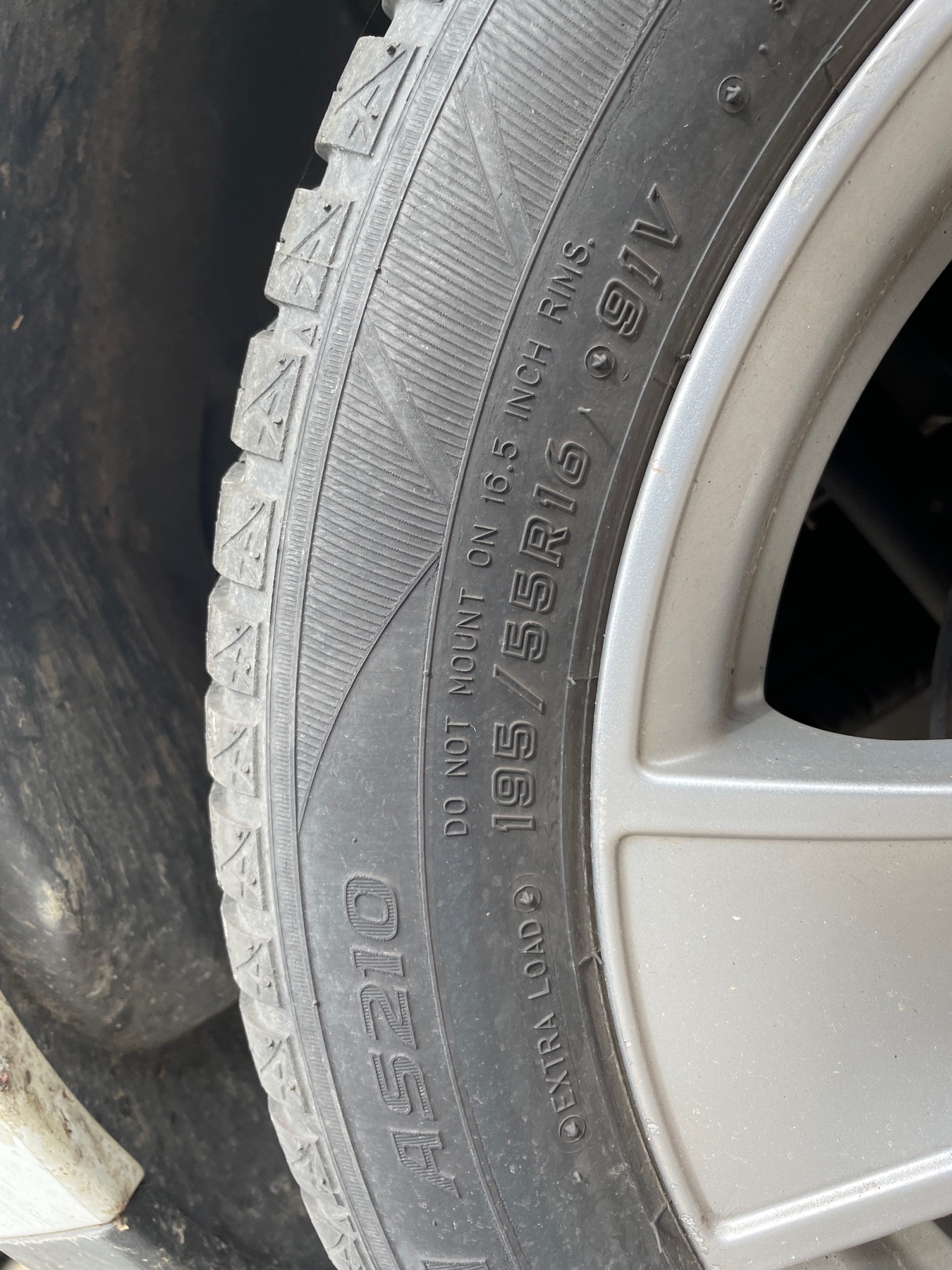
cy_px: 635
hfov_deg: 53.1
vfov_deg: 67.3
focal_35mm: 26
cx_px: 476
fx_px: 953
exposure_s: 1/437
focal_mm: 4.2
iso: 32
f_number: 1.6
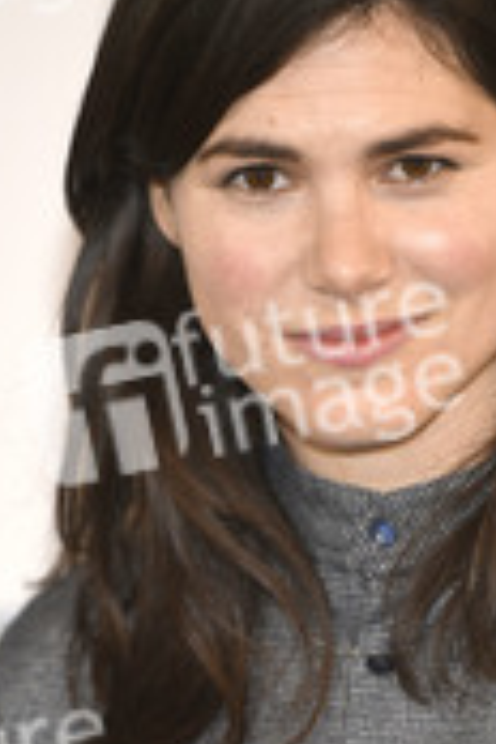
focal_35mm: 459
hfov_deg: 3.0
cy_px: 599
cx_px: 368
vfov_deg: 4.5
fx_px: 9485
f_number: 3.2
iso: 800
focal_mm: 200
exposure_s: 1/250
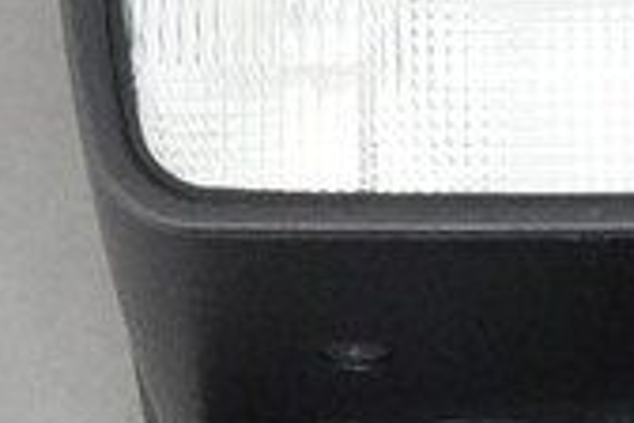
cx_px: 815
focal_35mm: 350
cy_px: 593
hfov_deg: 5.9
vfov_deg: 3.9
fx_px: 6163
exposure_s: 1/50
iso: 2500
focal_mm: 18.63
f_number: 5.6
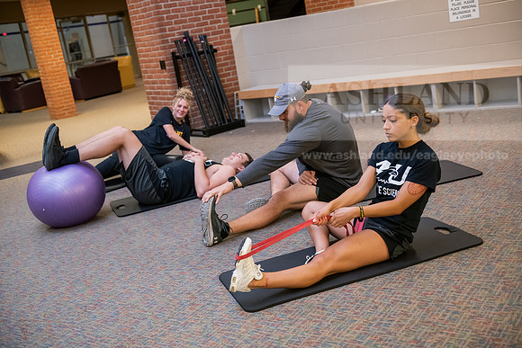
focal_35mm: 44
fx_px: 638
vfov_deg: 30.5
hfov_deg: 44.5
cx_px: 261
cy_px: 174
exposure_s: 1/160
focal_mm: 44
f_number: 3.2
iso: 1600
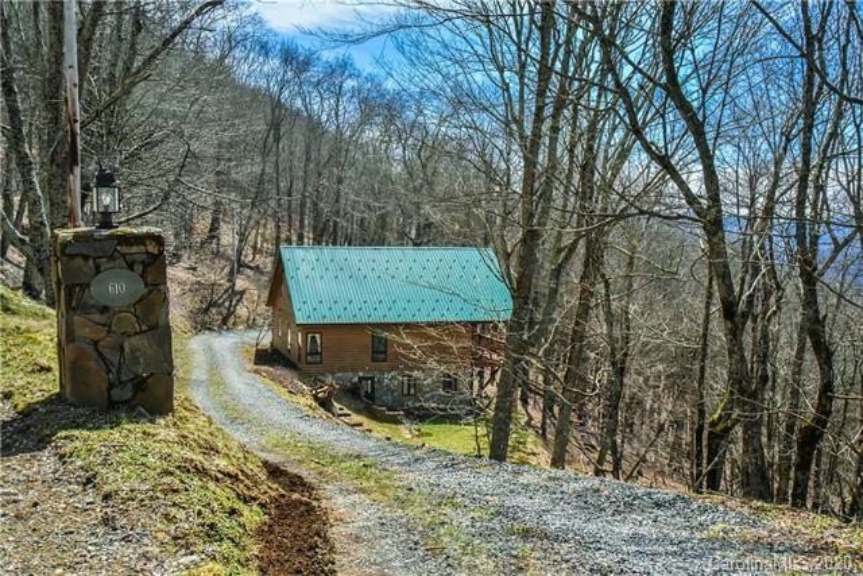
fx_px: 911
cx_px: 432
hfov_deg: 50.7
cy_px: 288
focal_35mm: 38
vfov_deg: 35.1
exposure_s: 1/400
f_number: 20
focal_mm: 38
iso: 4000
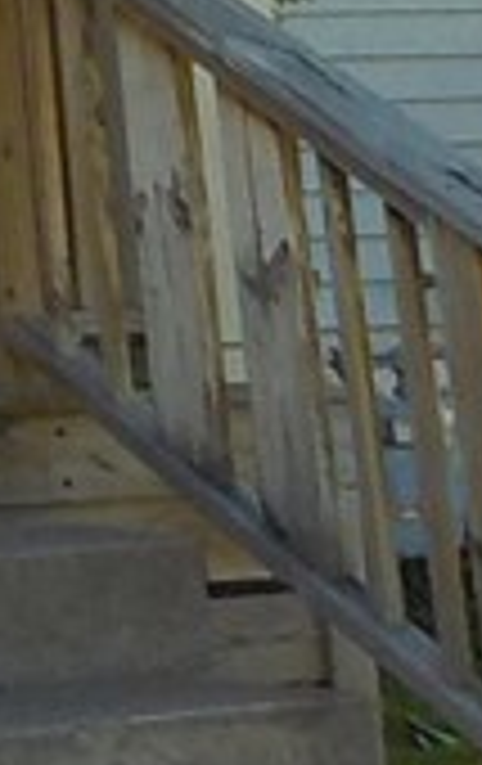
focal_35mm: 191
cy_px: -594
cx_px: -1104
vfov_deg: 10.3
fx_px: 3994
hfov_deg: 6.2
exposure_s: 1/640
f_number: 3.3
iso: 125
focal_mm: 4.1
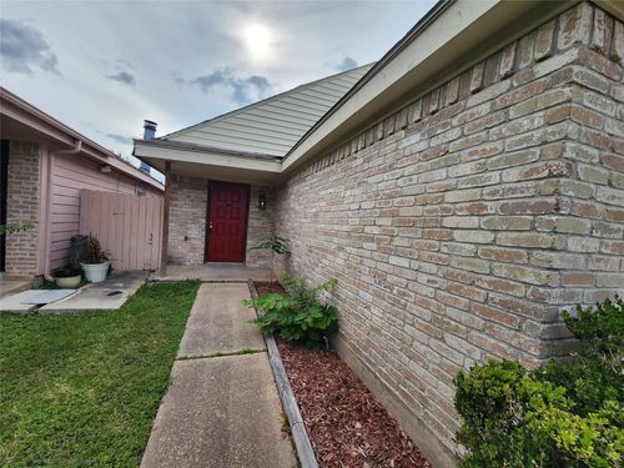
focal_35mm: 13
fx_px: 234
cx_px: 312
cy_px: 234
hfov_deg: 106.2
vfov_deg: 89.9
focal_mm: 2.2
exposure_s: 1/1425
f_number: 2.2
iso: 50
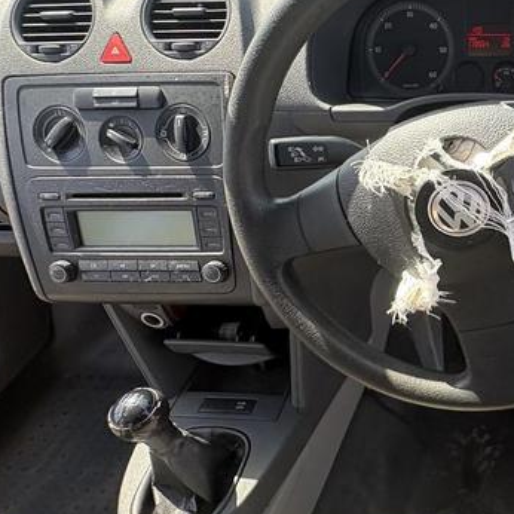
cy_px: 247
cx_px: 484
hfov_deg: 45.2
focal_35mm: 32
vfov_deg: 51.1
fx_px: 538
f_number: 2.2
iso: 80
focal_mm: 2.22
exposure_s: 1/139
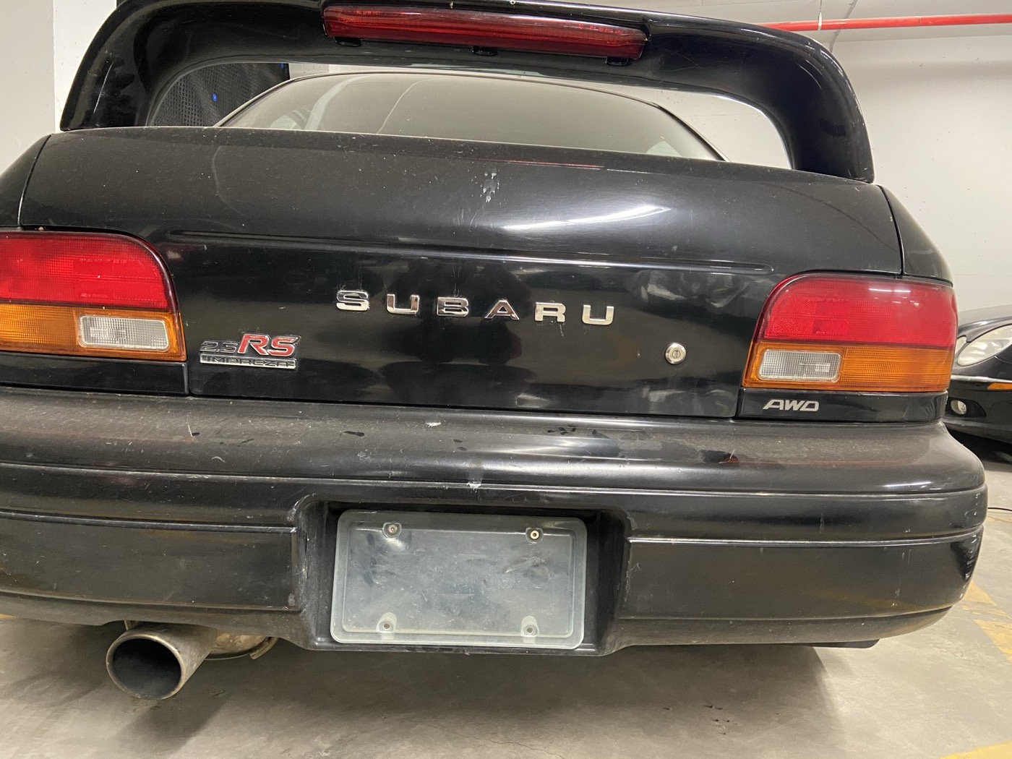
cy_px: 380
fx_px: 760
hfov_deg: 67.3
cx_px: 506
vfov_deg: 53.1
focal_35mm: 26
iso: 640
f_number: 1.8
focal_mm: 4.25
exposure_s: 1/30
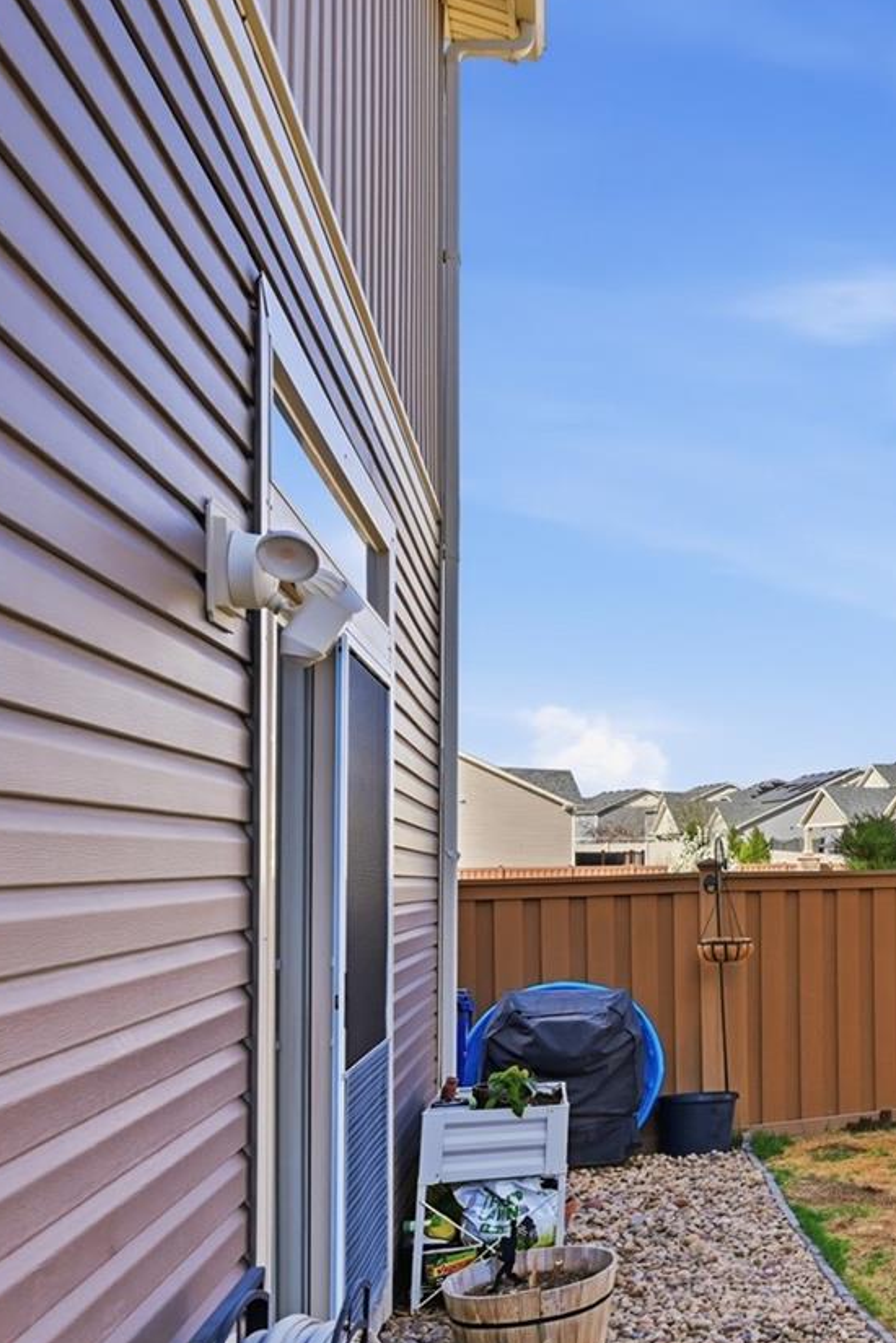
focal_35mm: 31
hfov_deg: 30.0
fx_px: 1157
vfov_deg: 59.4
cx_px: 1258
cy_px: 851
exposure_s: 1/8000
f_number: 8
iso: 400
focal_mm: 16
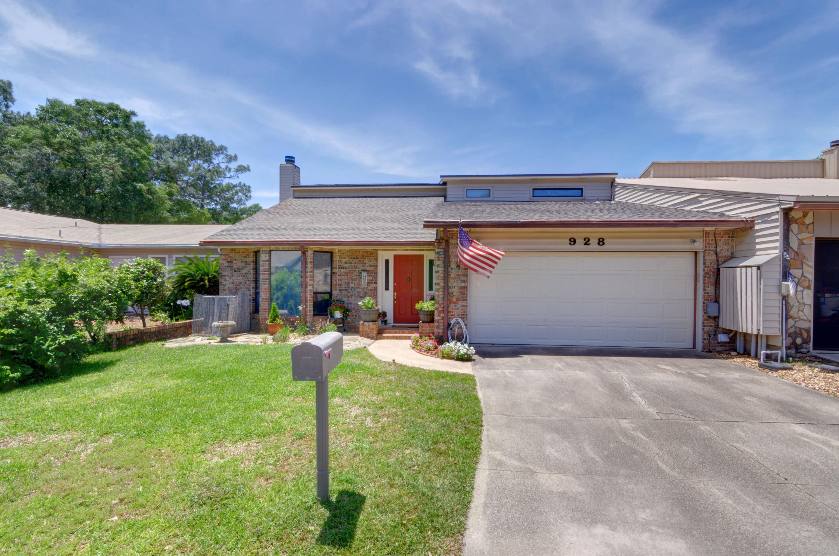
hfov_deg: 95.1
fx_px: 384
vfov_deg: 71.8
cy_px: 278
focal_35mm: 16
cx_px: 420
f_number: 22
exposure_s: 1/30
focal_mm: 11
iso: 100
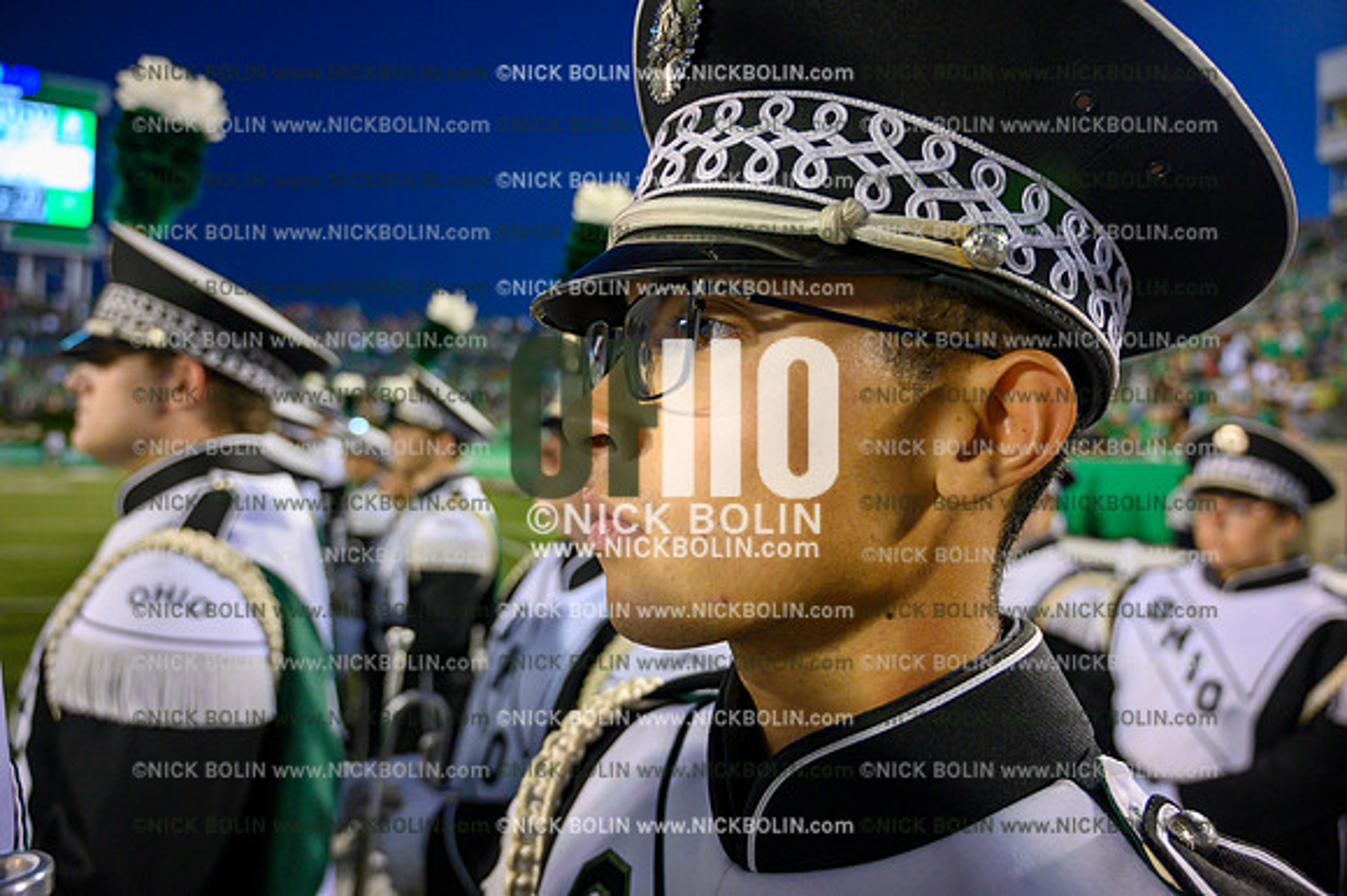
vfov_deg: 53.1
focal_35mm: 24
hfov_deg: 73.8
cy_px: 448
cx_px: 674
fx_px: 897
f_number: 4
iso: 2000
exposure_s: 1/200
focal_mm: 24
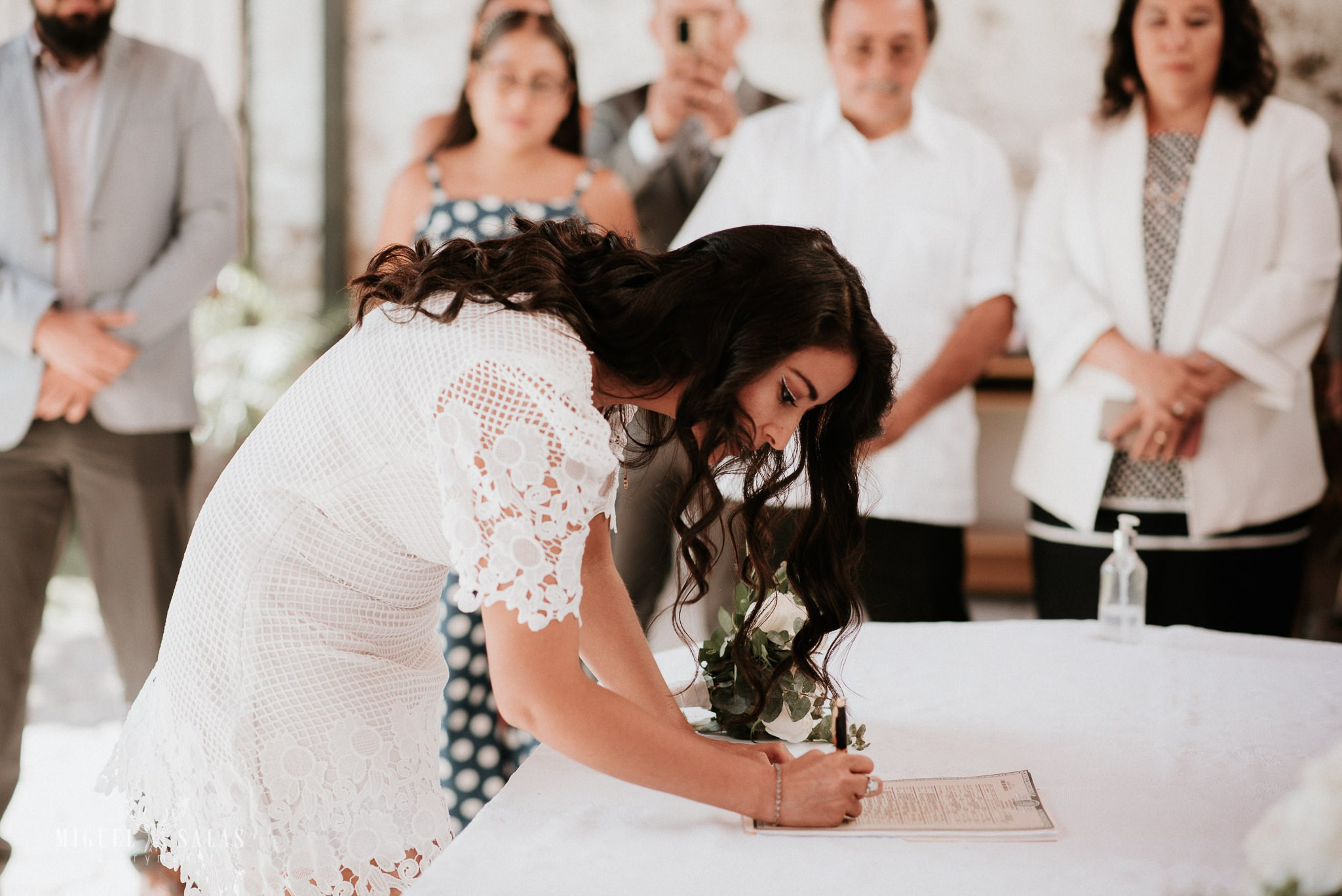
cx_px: 671
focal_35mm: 85
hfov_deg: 23.9
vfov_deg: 16.1
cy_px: 448
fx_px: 3170
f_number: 2.5
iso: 100
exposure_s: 1/640
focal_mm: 85
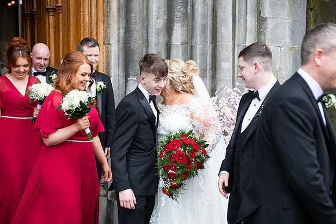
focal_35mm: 55
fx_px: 513
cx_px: 168
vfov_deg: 24.6
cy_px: 112
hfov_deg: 36.2
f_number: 3.5
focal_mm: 55
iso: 125
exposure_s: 1/160
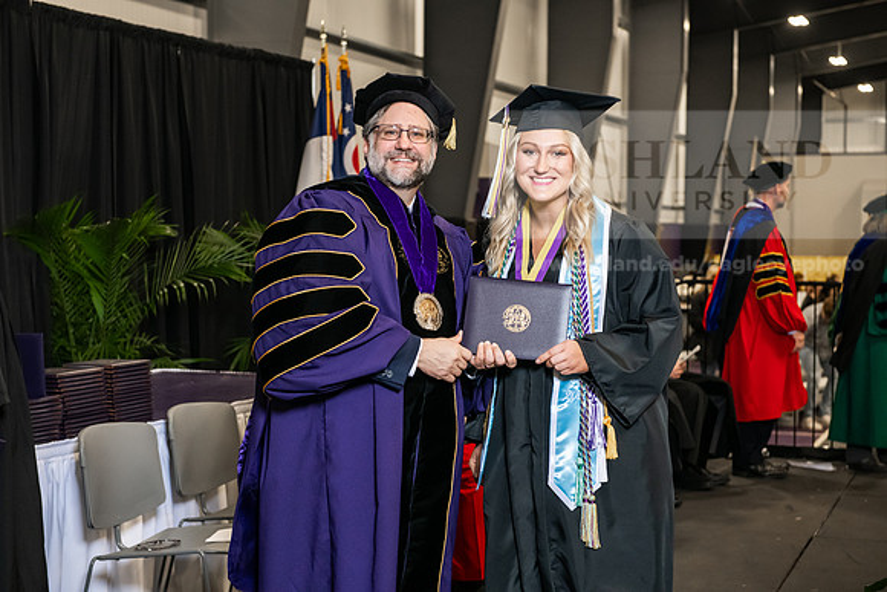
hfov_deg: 30.5
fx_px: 1626
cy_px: 296
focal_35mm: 66
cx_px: 444
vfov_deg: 20.6
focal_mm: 66
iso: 2500
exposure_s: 1/200
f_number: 5
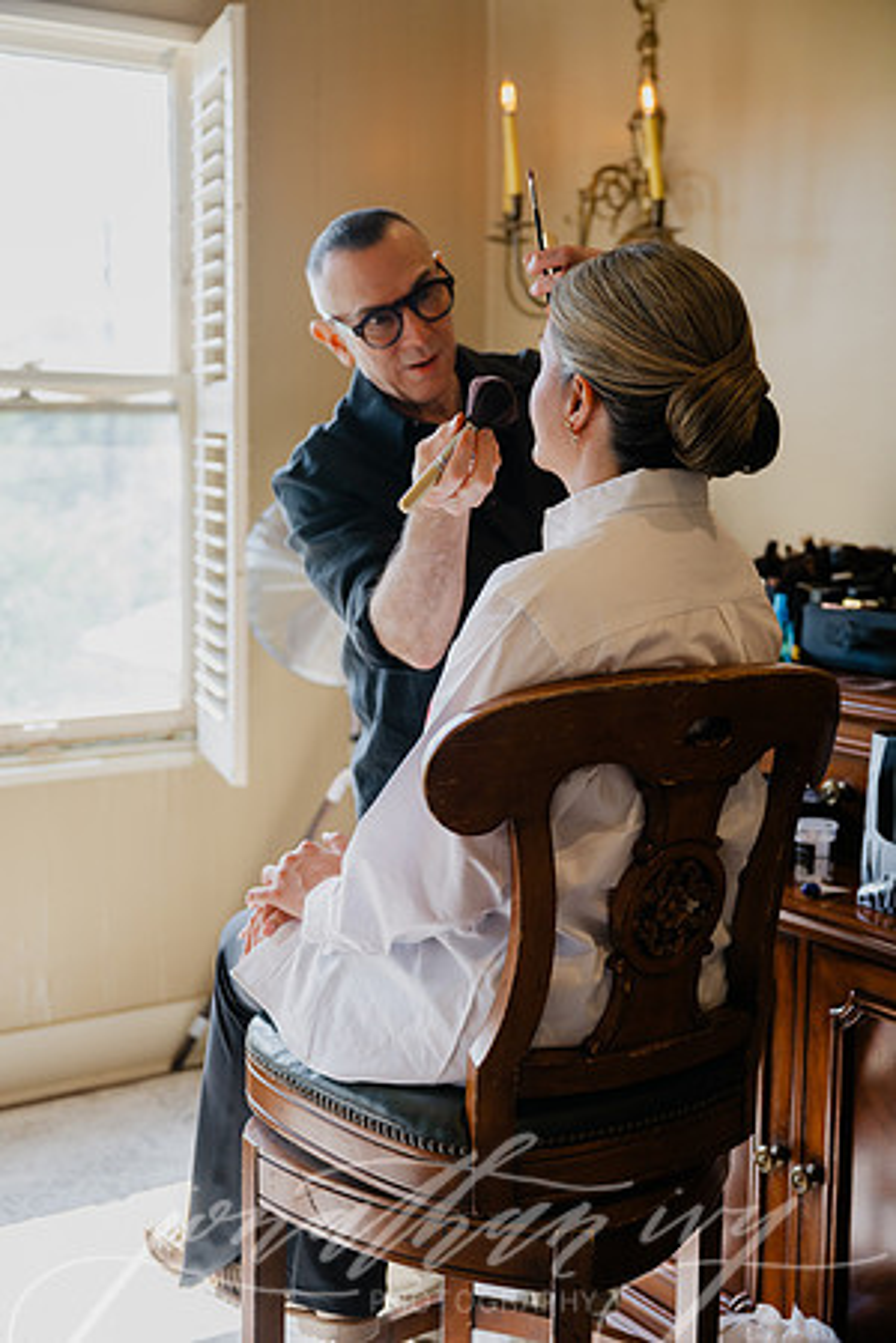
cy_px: 672
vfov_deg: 44.5
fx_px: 1643
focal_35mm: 44
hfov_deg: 30.5
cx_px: 448
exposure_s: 1/500
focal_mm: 44
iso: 400
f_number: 2.8
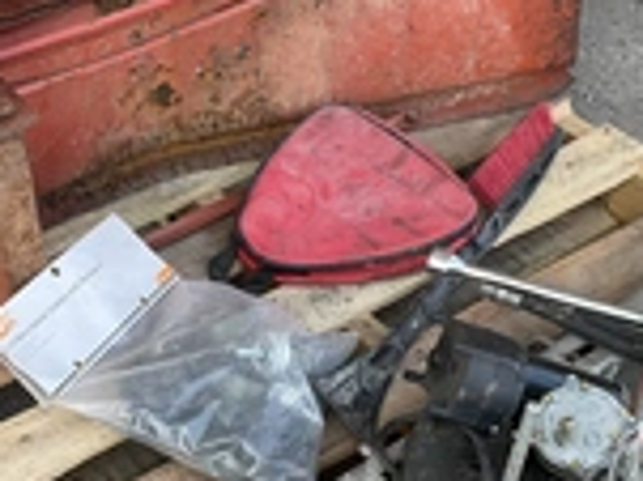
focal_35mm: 77
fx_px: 1429
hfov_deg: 25.4
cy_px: 315
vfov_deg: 19.1
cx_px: 341
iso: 20
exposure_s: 1/122
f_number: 1.8
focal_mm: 3
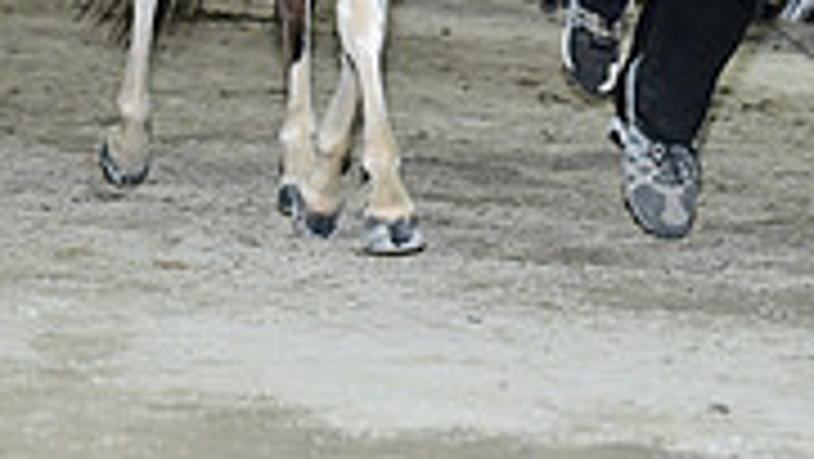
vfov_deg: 4.3
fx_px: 6089
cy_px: -317
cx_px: 351
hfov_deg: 7.6
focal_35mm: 282
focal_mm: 84
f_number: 4
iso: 2000
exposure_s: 1/203
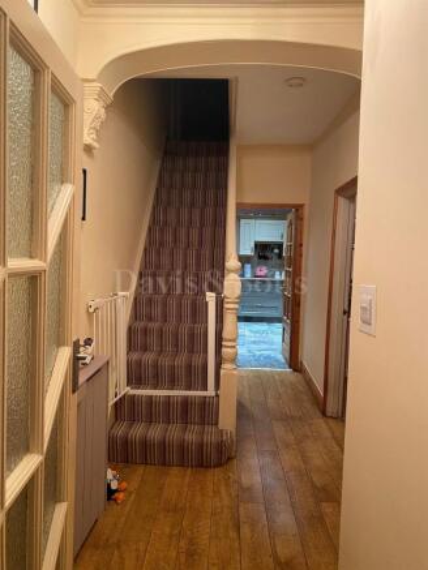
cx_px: 214
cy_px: 285
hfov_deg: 53.1
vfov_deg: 67.3
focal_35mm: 26
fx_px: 428
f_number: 1.8
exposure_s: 1/50
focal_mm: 4.25
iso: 250
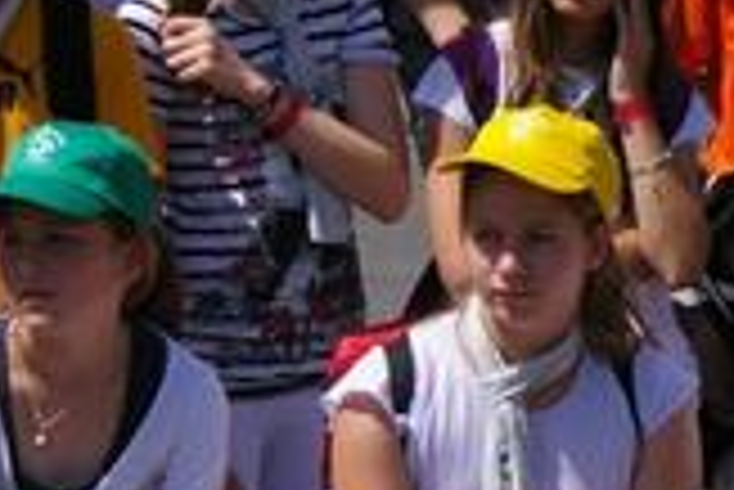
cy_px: 162
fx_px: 6571
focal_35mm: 322
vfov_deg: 4.3
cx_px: 878
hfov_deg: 6.4
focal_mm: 50
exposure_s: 1/3000
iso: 800
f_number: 8
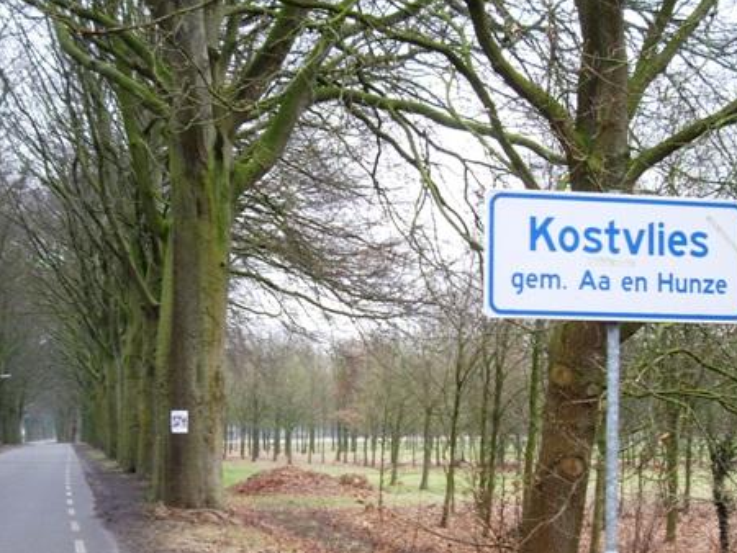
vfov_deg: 26.9
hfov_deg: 35.5
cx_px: 339
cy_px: 355
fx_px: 1150
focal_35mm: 54
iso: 200
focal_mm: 7.9
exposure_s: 1/60
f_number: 2.8
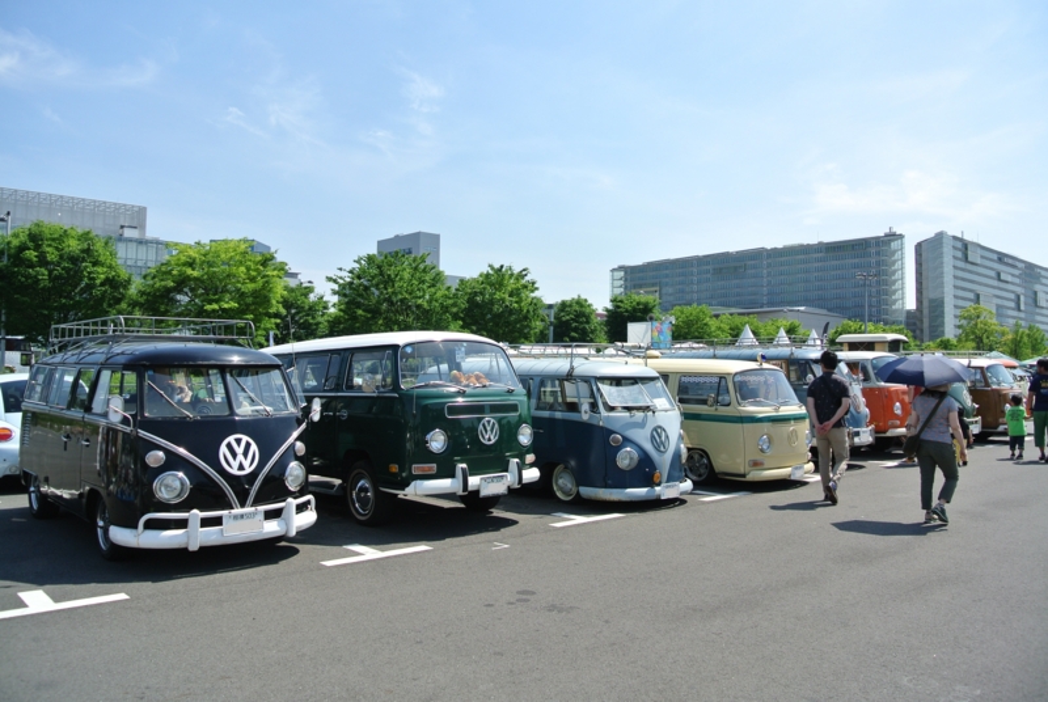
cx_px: 524
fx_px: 787
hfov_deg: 67.3
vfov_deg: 48.1
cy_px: 351
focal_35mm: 27
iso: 100
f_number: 4.5
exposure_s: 1/640
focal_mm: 10
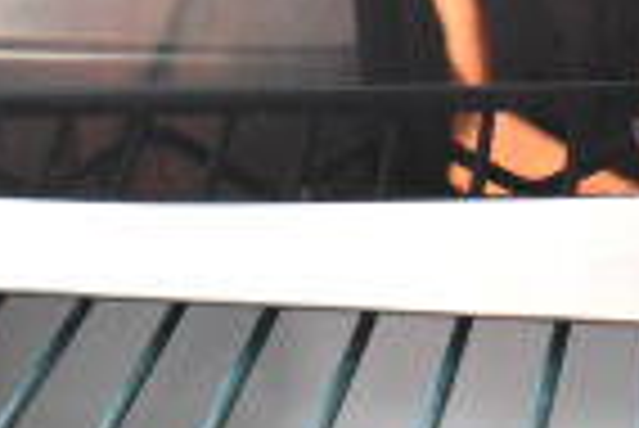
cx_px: 18
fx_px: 2401
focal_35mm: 135
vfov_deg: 9.4
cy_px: -466
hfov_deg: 14.9
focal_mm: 21
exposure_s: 1/125
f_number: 5.6
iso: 1600
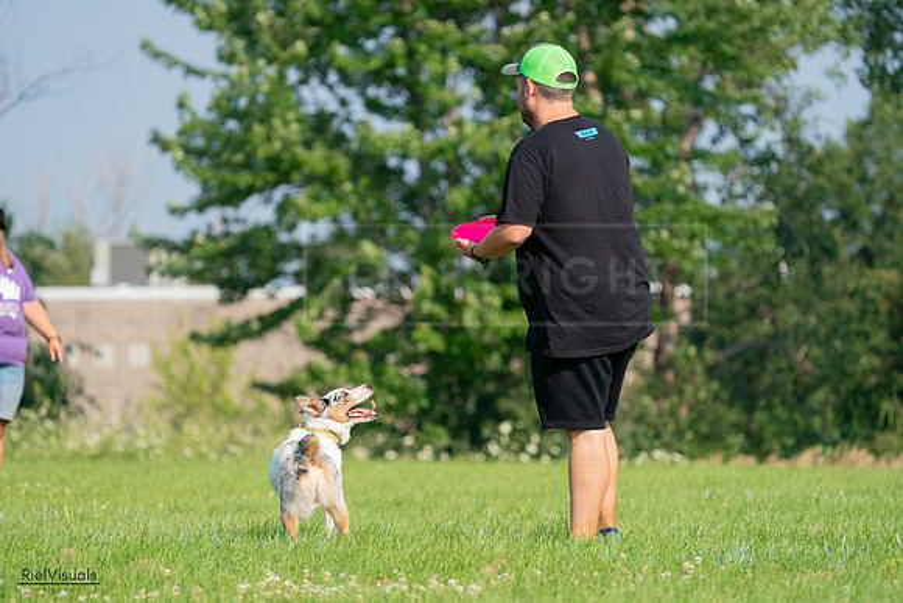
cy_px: 302
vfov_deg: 4.9
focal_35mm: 280
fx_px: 7025
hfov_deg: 7.4
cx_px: 452
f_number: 5.6
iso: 1600
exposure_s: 1/4000
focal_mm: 280
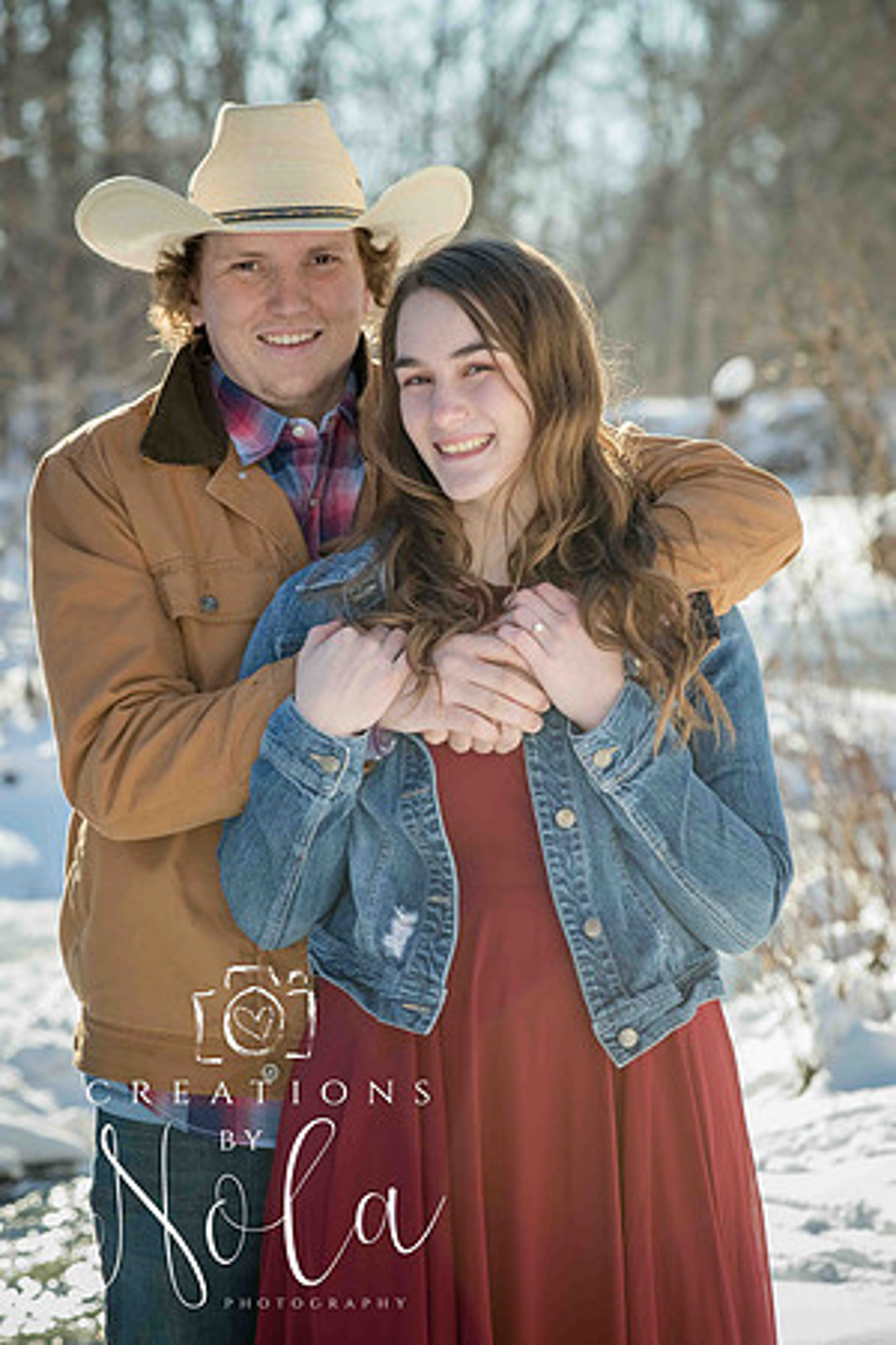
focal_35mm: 120
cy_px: 672
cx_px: 448
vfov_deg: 17.1
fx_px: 4480
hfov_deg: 11.4
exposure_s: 1/400
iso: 400
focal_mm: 120
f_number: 8
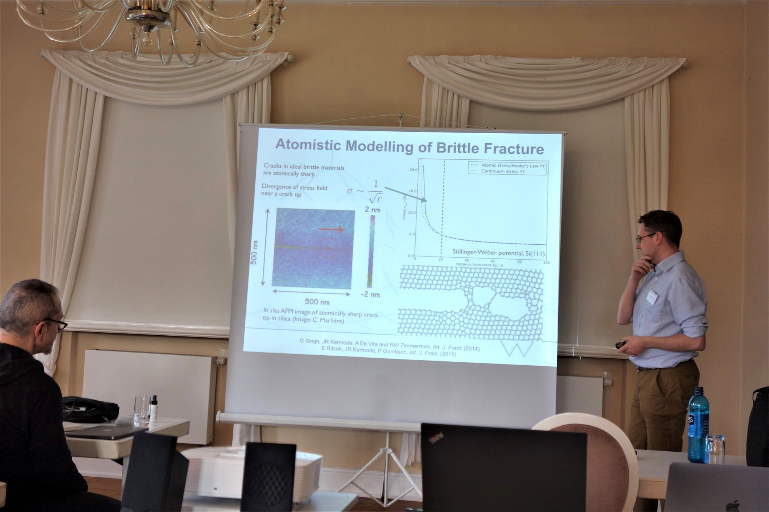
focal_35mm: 45
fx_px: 961
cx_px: 384
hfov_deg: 43.6
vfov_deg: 29.9
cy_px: 256
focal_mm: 16.59
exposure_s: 1/50
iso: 125
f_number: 3.2
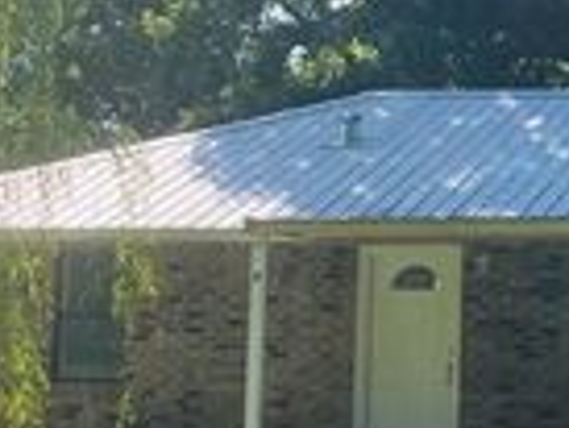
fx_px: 1678
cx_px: 756
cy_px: 106
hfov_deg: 17.9
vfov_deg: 14.5
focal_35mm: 102
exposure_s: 1/1156
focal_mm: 3.99
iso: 32
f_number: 1.8
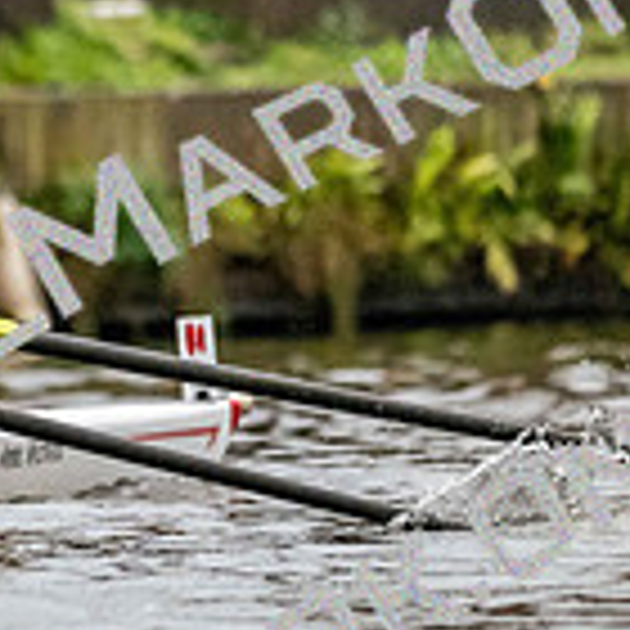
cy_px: 122
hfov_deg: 1.2
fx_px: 29053
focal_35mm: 1411
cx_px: -666
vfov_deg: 1.2
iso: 5600
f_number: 4.5
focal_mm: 400
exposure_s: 1/2000
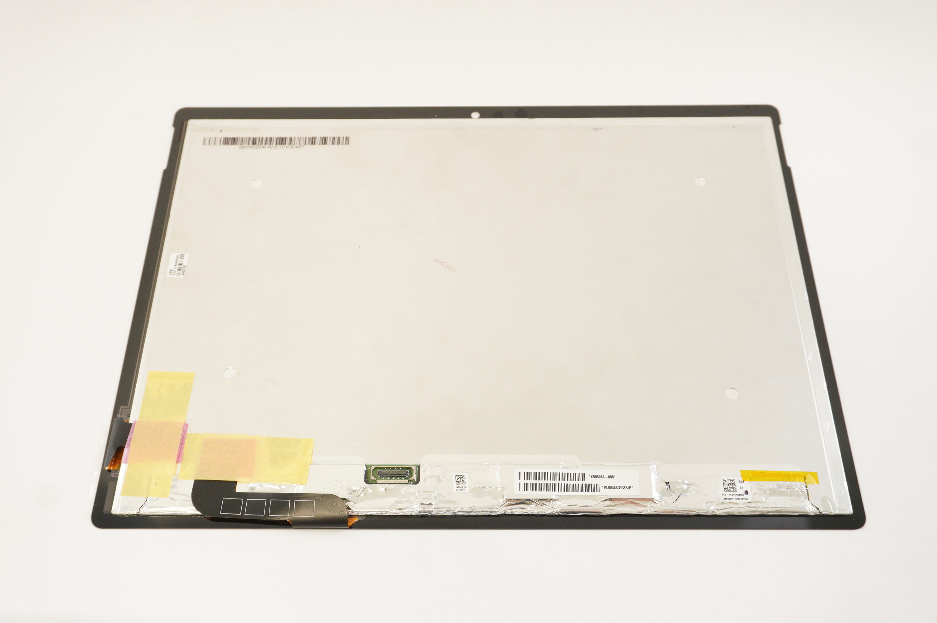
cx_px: 468
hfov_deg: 59.5
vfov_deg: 41.6
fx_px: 819
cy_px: 312
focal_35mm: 32
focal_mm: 21
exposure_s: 1/30
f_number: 5.6
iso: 800
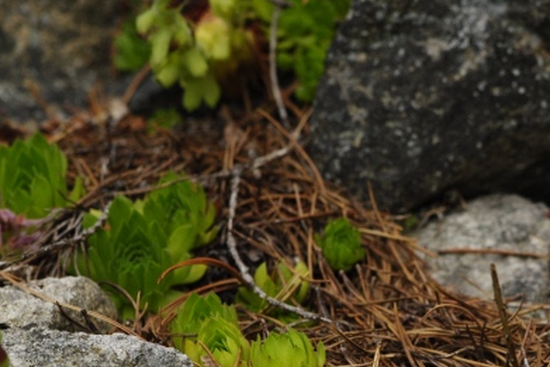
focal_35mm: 261
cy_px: 360
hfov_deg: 7.9
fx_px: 3989
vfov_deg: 5.3
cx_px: 485
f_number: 6.3
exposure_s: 1/200
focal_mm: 85
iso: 400
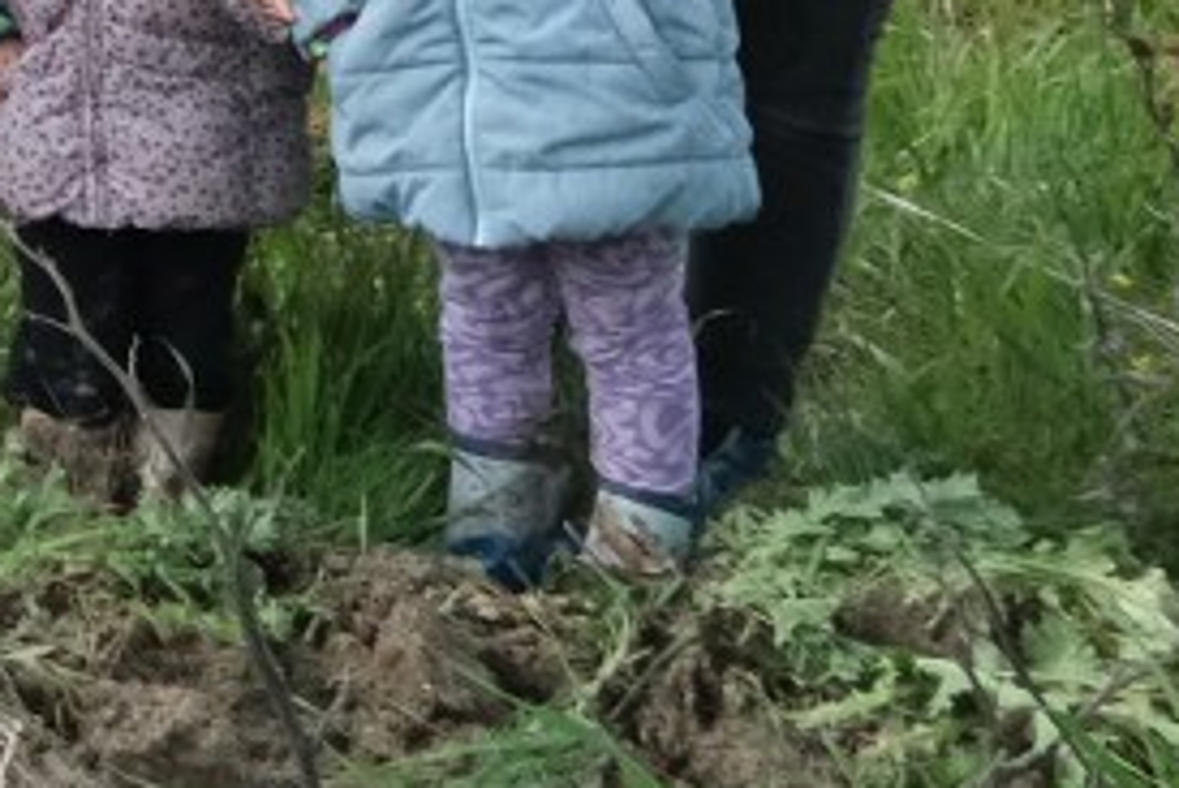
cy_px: -734
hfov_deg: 12.3
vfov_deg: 9.3
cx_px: -1446
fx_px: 4587
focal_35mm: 140
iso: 3200
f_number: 7.1
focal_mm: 16
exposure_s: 1/2700
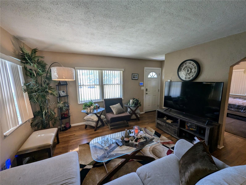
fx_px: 93
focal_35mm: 13
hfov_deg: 106.1
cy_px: 92
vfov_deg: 90.1
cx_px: 123
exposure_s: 1/81
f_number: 2.2
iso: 79
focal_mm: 1.95
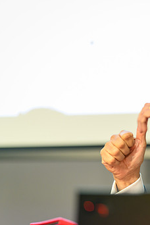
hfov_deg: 5.9
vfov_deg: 9.0
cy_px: 116
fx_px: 1437
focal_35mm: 230
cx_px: 184
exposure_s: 1/200
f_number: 1.8
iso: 640
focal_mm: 135
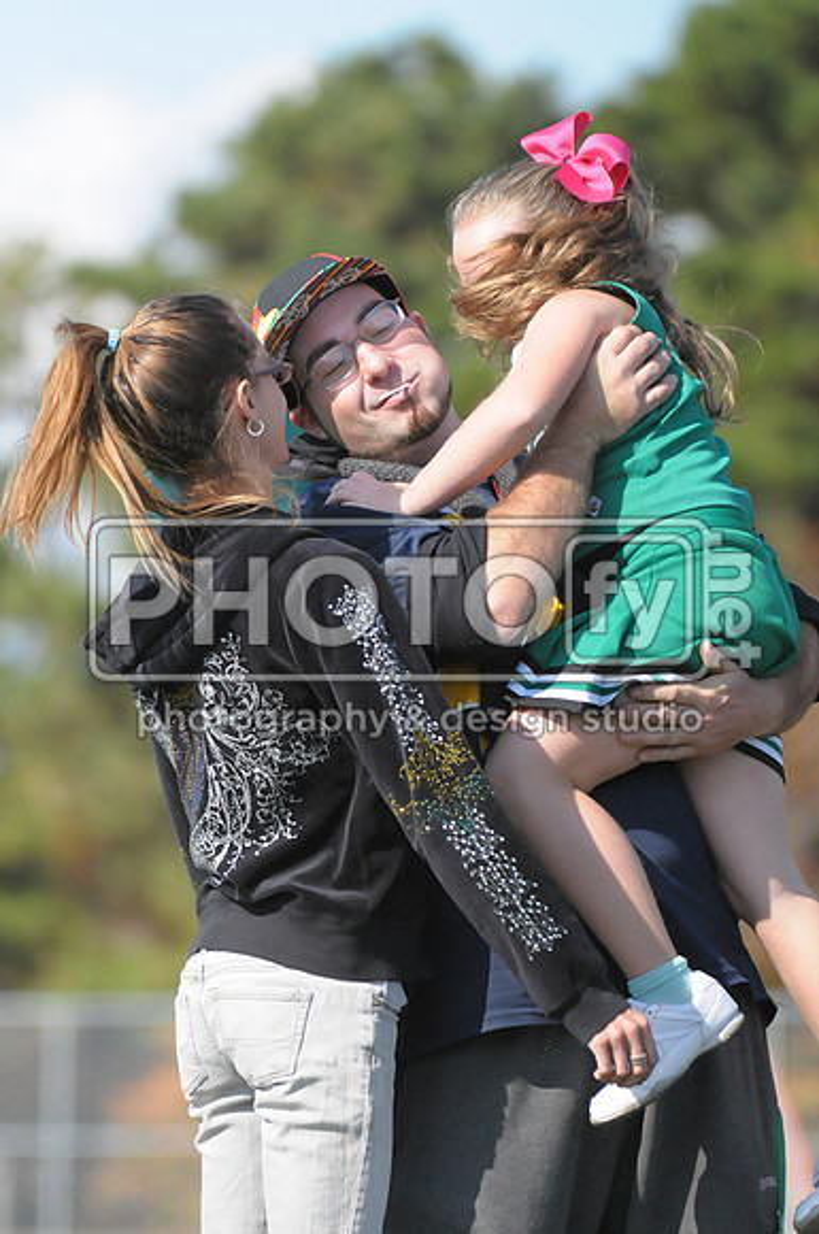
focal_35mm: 300
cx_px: 410
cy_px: 617
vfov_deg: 6.9
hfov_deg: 4.6
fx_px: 10267
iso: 1600
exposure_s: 1/6400
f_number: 4
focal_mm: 200
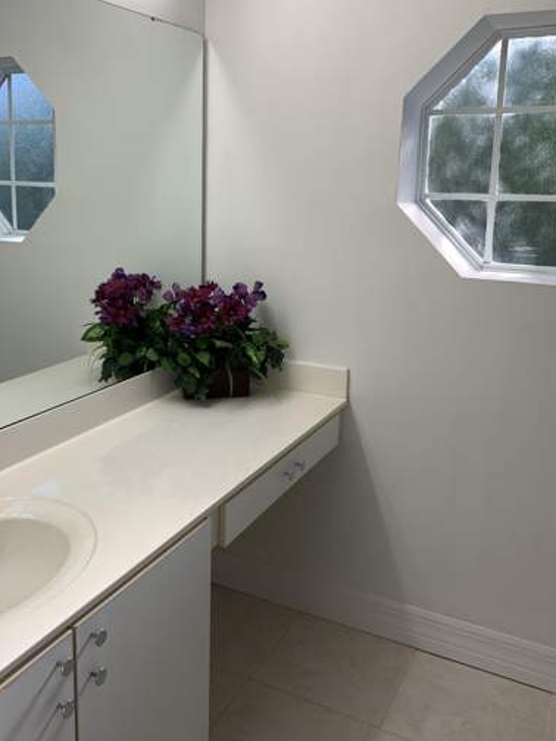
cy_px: 331
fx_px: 707
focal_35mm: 33
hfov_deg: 42.8
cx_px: 232
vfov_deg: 55.2
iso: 32
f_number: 1.8
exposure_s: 1/120
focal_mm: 4.25
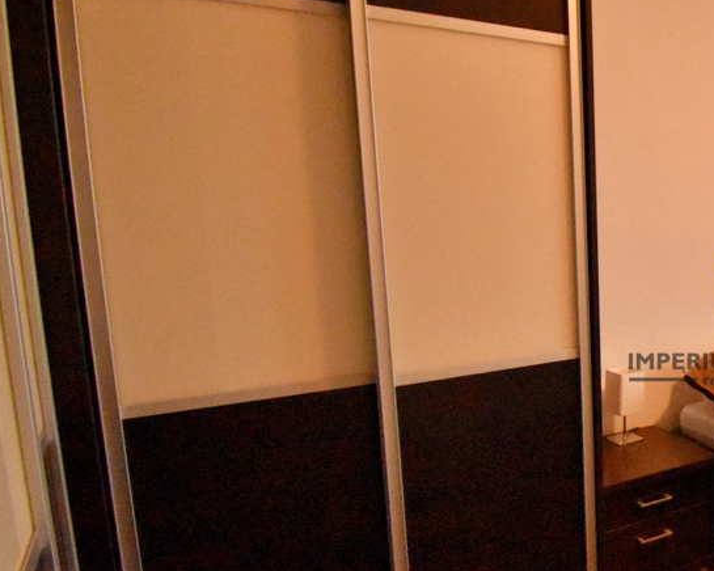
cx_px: 774
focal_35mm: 31
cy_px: 301
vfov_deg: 47.1
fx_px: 655
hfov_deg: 44.5
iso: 6400
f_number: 4.5
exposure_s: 1/125
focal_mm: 10
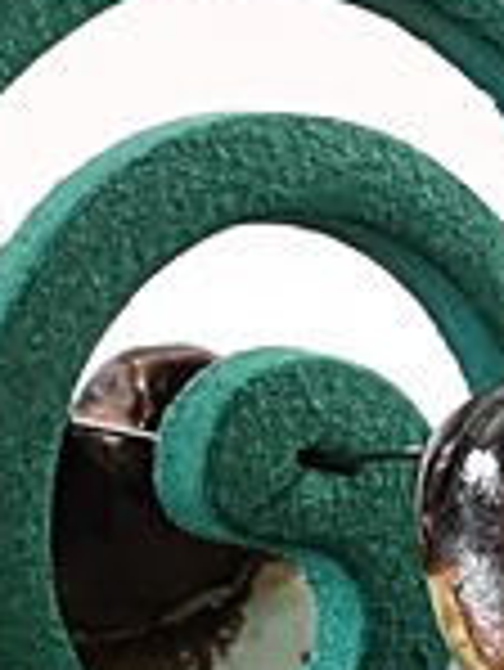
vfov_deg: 13.0
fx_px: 2811
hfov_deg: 10.2
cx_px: 230
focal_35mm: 145
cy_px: 940
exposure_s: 1/33.3
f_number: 2.2
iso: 160
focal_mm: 2.26
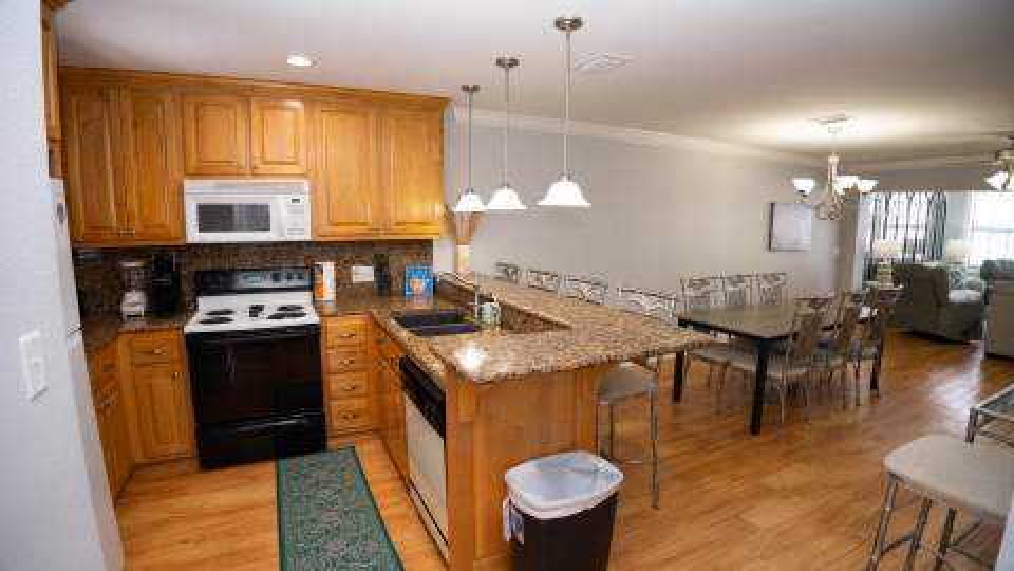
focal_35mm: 17
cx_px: 507
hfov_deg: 95.0
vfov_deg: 63.1
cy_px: 286
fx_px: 465
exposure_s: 1/160
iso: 500
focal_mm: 16.5
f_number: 4
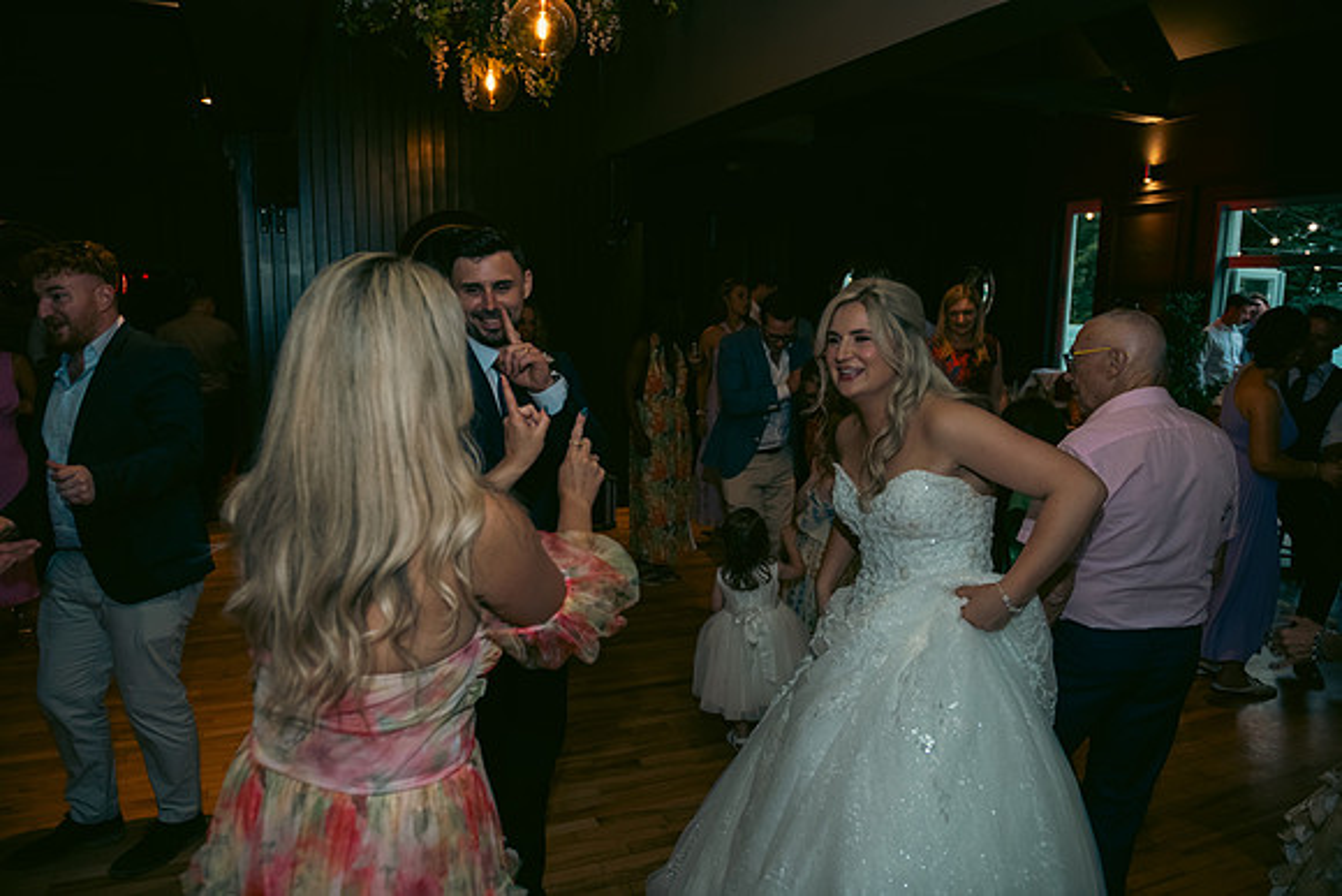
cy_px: 448
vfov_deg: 53.2
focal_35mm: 24
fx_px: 895
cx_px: 671
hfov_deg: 73.7
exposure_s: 1/160
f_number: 3.5
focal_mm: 24
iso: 640
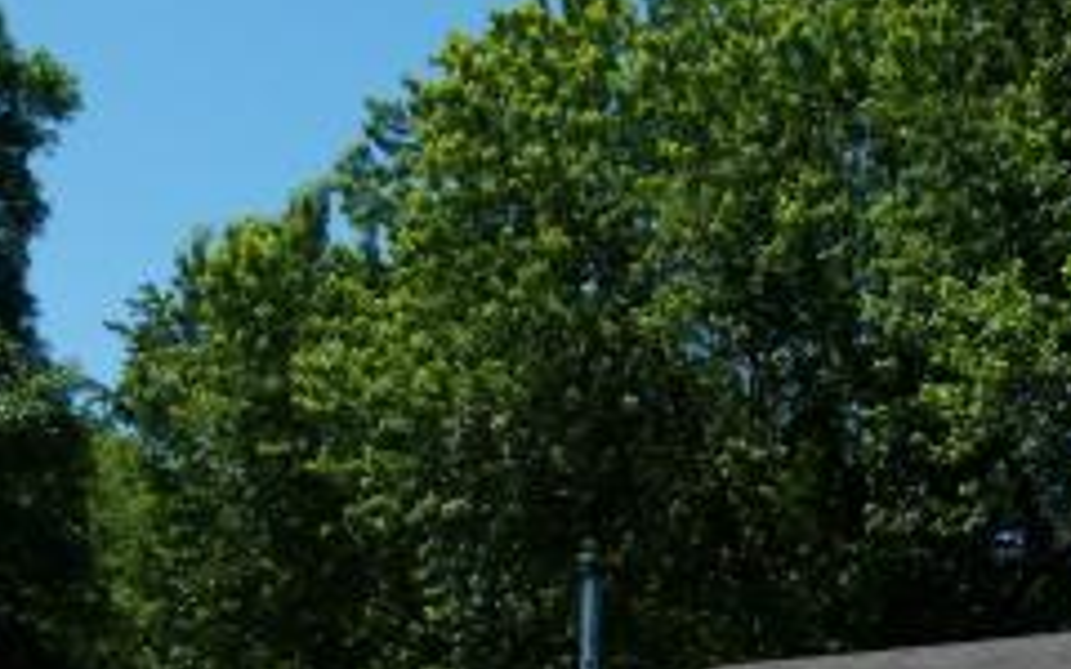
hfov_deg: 20.6
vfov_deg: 12.9
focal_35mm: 100
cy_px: 660
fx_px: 2919
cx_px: 790
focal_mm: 7.1
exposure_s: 1/1000
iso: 100
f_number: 4
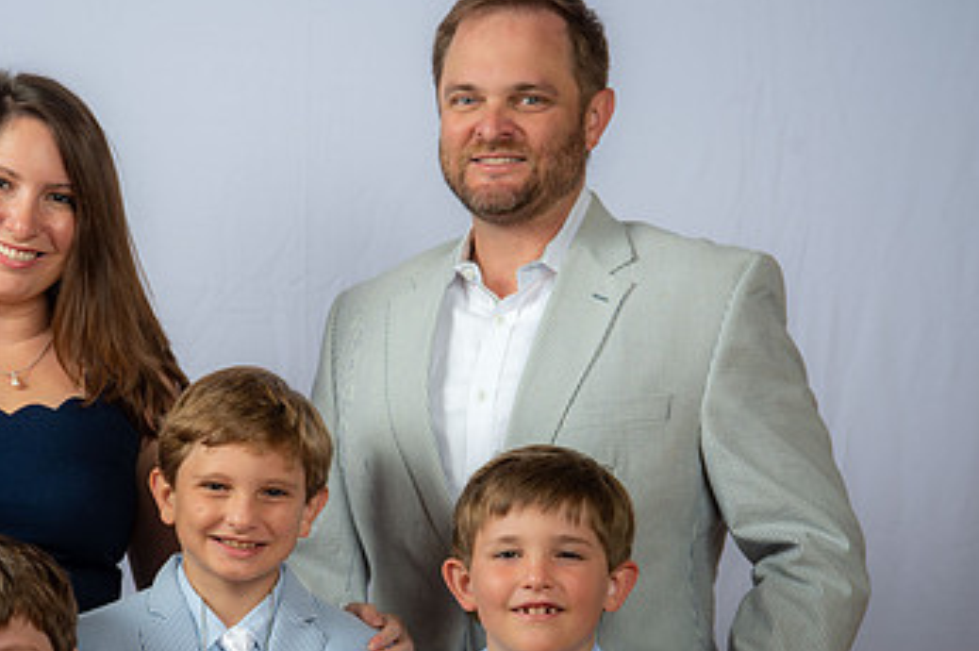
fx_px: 2961
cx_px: 291
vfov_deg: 12.5
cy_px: 501
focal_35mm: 109
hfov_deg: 18.7
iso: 250
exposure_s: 1/200
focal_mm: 65
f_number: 6.3
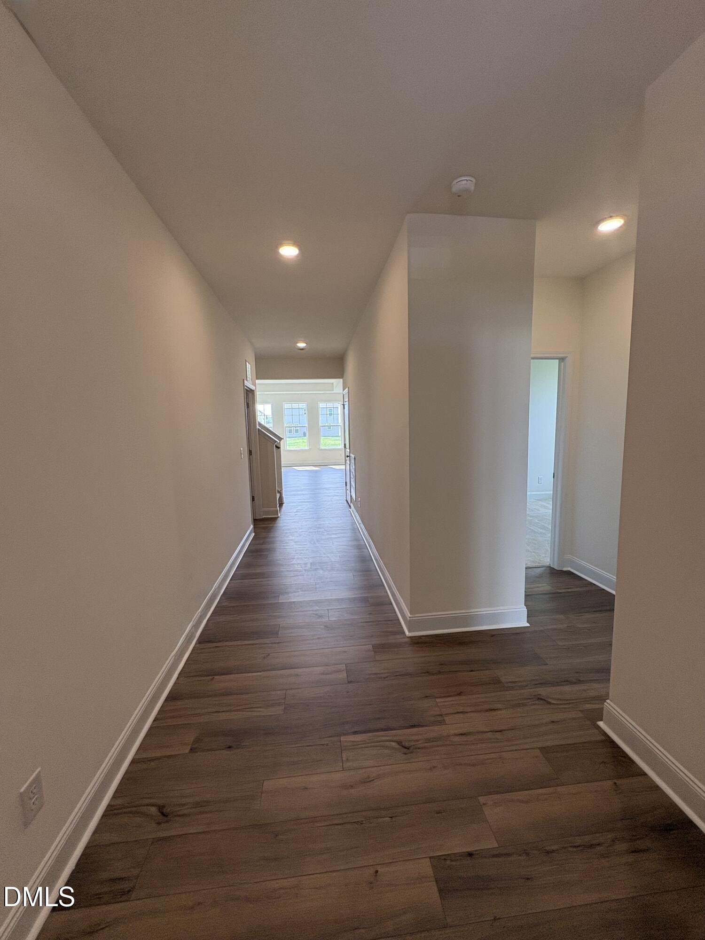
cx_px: 352
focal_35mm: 14
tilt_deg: -5.6
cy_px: 470
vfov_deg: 102.1
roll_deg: +2.3
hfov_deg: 85.7
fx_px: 380
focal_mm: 2.22
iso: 100
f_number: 2.2
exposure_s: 1/120
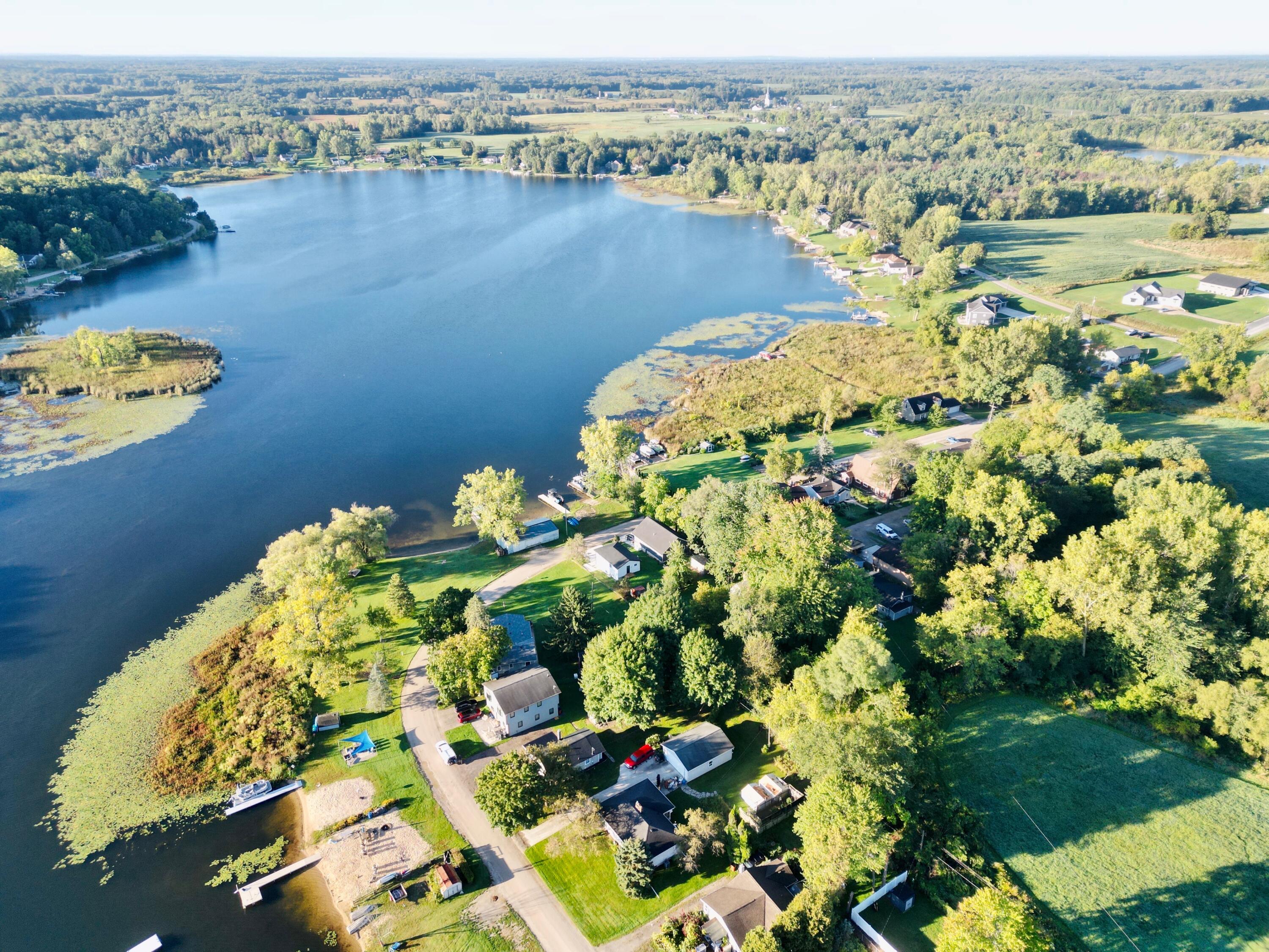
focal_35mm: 24
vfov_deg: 56.8
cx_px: 634
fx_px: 880
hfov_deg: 71.6
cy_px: 476
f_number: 1.7
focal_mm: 6.72
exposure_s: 1/800
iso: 130
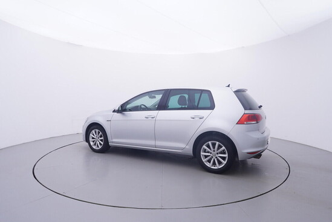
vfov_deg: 56.2
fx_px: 208
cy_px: 111
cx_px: 166
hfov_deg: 77.3
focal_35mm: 22
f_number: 5
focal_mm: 15
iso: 200
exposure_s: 1/80
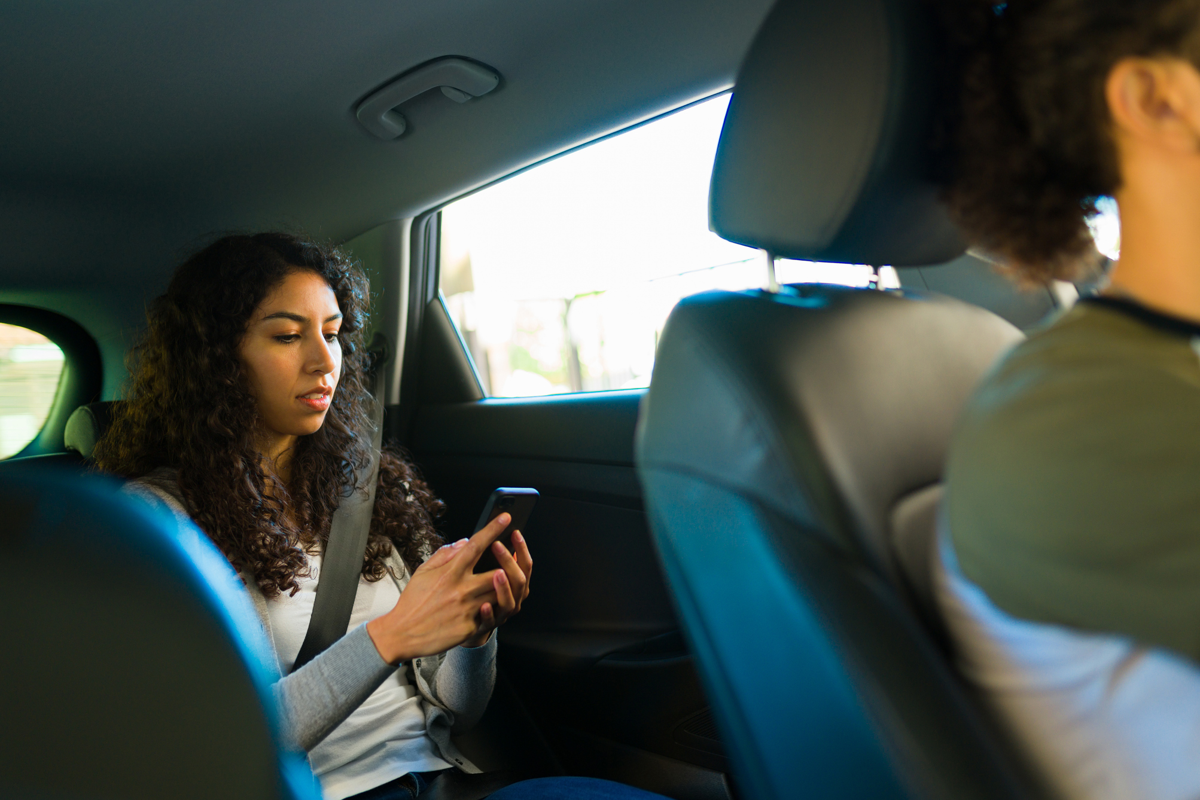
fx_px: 1233
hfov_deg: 51.9
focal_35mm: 37
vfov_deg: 36.0
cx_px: 604
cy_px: 394
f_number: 1.8
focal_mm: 35
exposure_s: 1/160
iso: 320
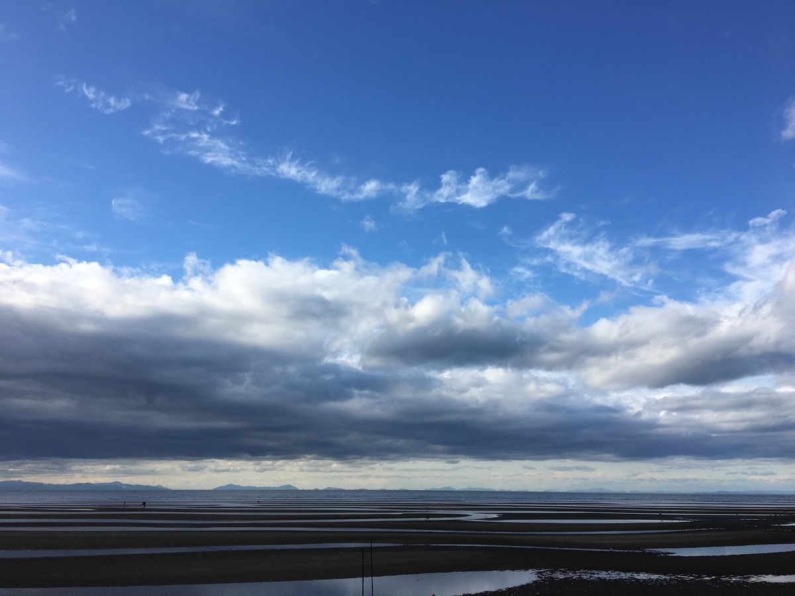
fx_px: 666
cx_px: 398
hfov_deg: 61.7
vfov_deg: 48.2
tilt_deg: +16.8
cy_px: 298
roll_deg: -0.4
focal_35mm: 29
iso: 25
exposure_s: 1/1876
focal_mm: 4.15
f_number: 2.2
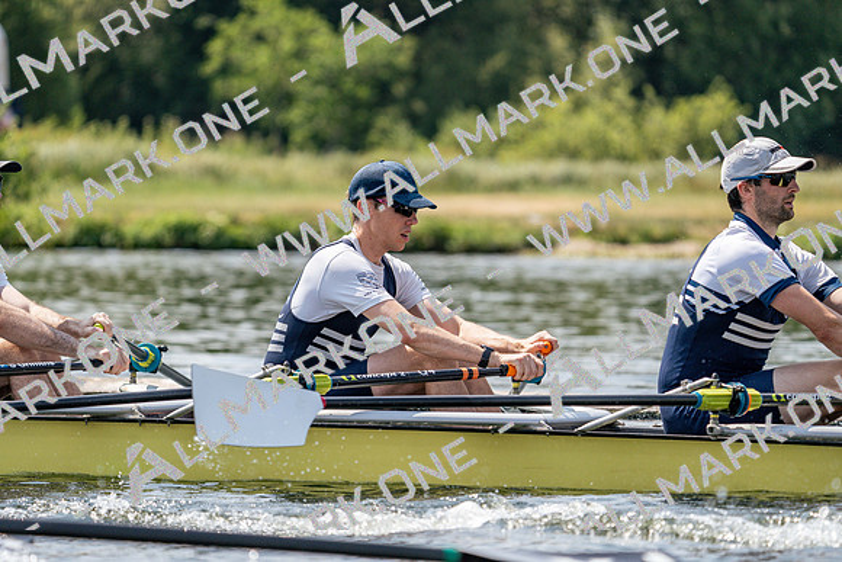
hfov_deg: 6.8
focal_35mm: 303
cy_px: 281
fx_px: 7088
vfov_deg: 4.5
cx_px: 421
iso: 250
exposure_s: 1/1600
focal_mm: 303
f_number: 6.3
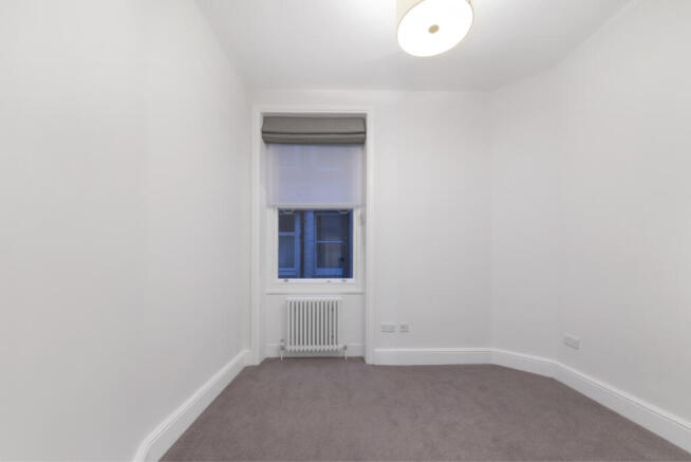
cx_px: 346
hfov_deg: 108.3
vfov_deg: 85.5
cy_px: 231
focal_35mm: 13
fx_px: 250
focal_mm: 13
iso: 250
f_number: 16
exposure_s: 2
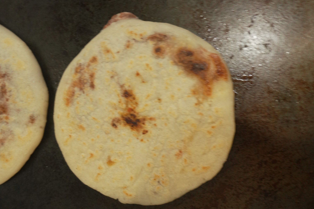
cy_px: 103
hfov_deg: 46.9
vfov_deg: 32.2
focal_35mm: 42
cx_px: 159
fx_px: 362
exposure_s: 1/50
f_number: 4.5
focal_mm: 27
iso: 1600
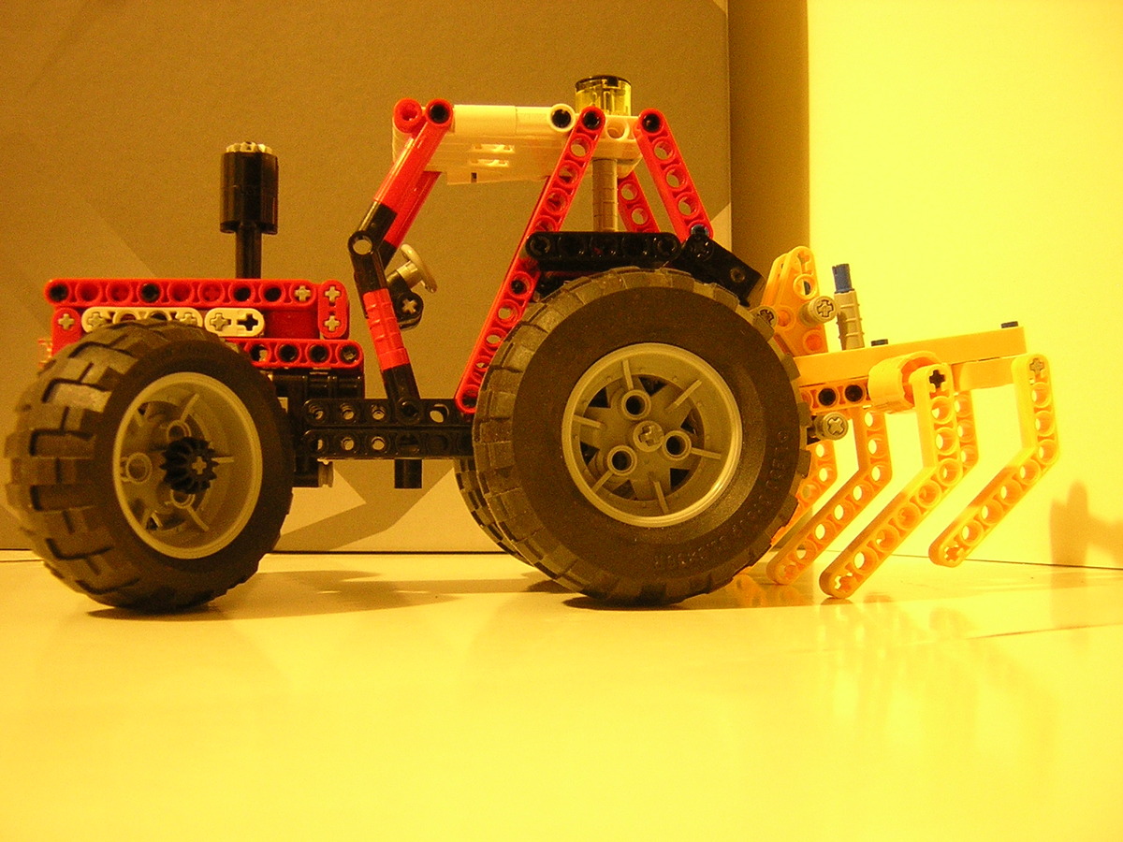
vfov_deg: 39.7
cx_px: 562
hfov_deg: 51.4
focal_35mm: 36
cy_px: 421
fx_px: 1168
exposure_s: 1/2.9
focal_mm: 4.7
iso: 400
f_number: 2.6
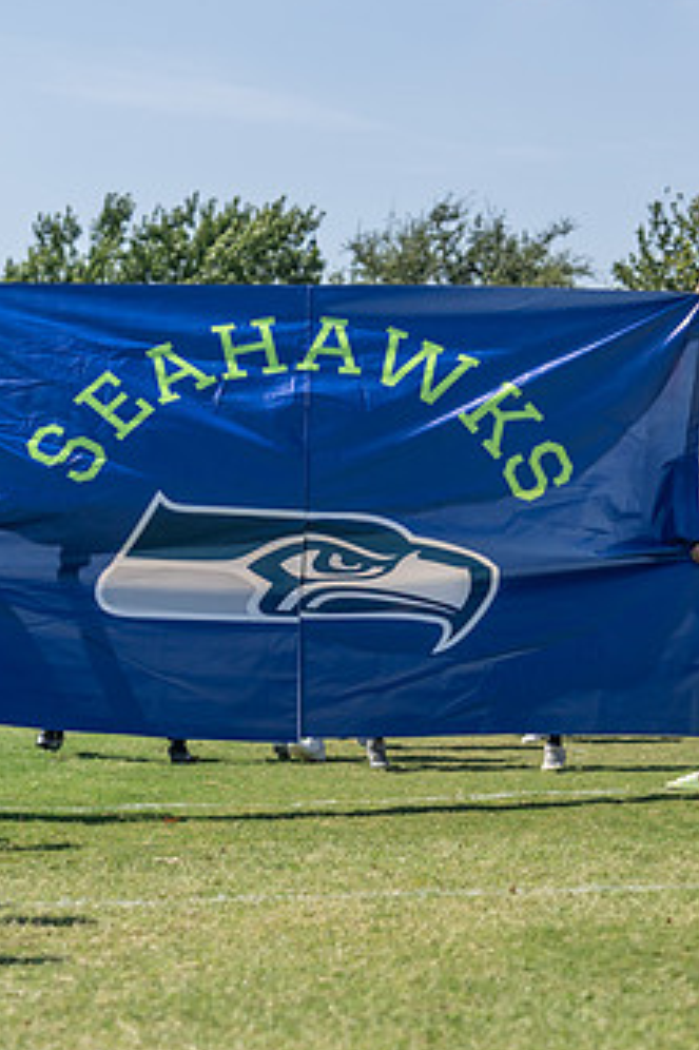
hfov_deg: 10.9
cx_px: 348
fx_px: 3673
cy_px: 589
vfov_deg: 16.3
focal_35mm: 126
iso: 100
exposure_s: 1/1250
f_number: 4
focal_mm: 70
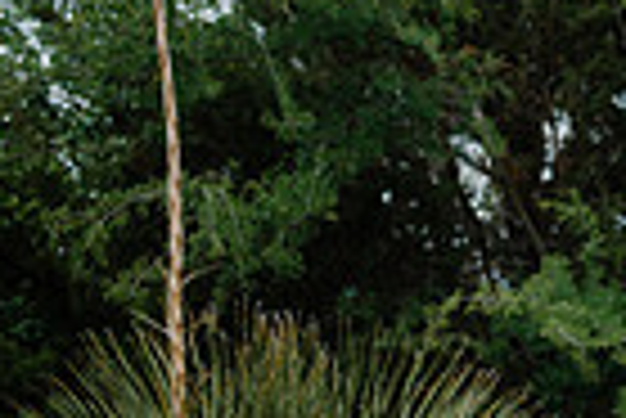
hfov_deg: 9.2
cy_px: 447
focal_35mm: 209
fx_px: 3638
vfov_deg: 6.6
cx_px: 1284
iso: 160
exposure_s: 1/4000
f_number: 2.5
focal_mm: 50
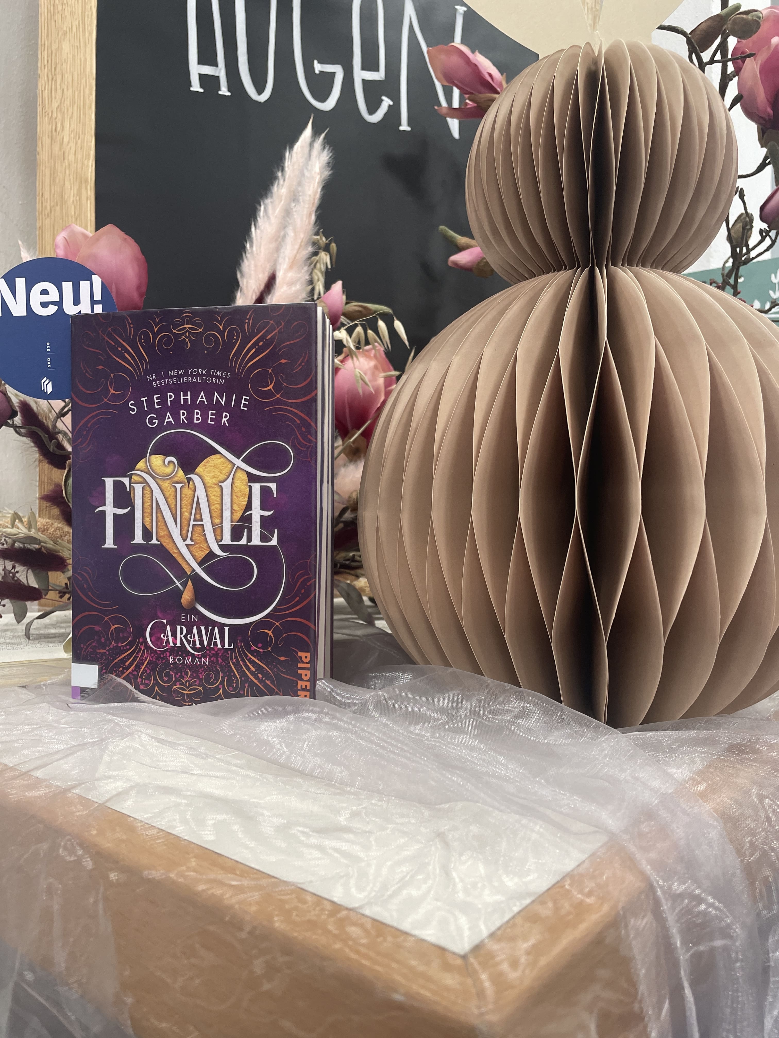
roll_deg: +1.2
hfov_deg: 53.1
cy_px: 519
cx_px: 390
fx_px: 780
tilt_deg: +0.1
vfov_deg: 67.3
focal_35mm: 26
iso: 125
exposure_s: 1/111
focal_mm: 4.2
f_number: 1.6
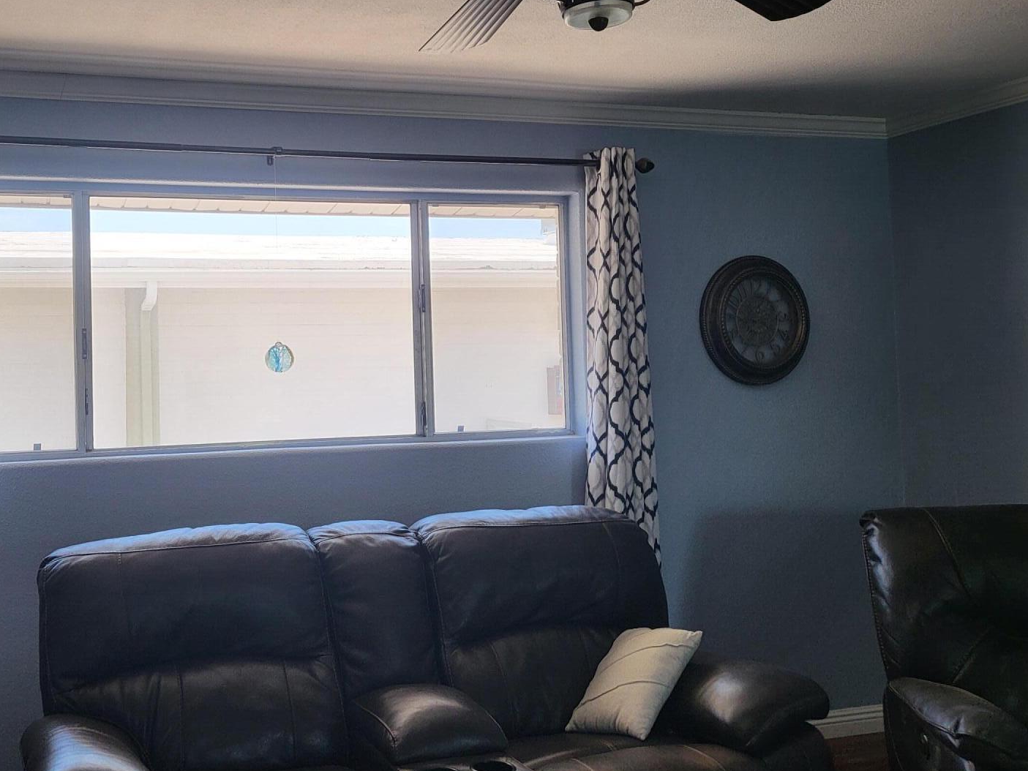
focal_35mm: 37
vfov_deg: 38.5
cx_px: 315
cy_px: 311
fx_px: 1099
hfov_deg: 49.0
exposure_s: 1/234
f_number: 1.8
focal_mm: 4.25
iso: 50
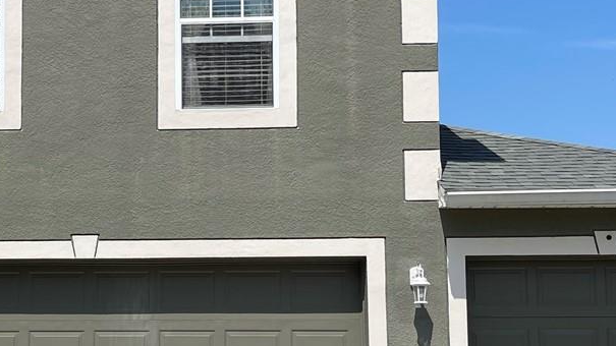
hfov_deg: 28.7
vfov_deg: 16.7
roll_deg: +0.0
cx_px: 125
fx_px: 1176
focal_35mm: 72
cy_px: 262
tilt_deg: +5.9
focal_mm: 5.1
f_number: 1.6
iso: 32
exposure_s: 1/5128
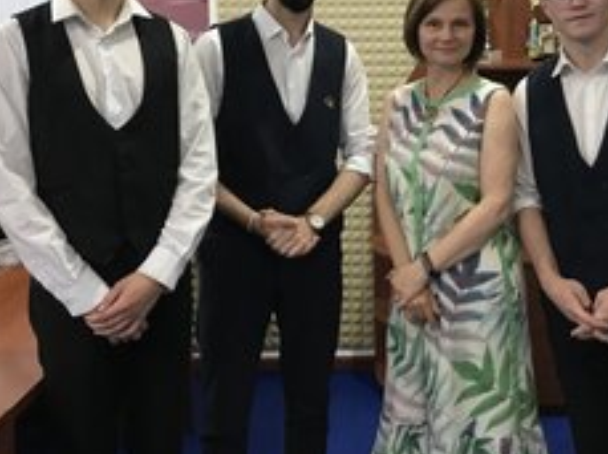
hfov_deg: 38.6
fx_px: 859
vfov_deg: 28.9
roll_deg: +0.9
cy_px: 82
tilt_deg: -3.1
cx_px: 390
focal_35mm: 49
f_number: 1.8
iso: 50
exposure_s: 1/17
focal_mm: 3.99
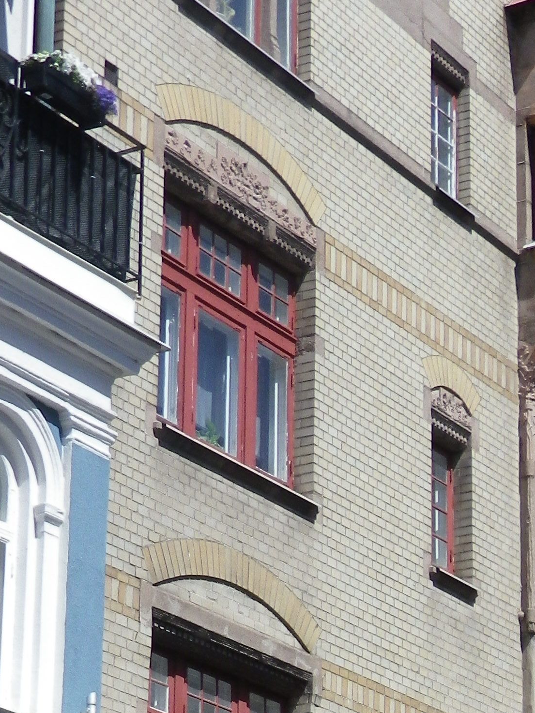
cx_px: 764
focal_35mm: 122
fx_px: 2514
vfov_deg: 15.9
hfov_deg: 11.7
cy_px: 704
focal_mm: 7
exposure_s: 1/800
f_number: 4
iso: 80
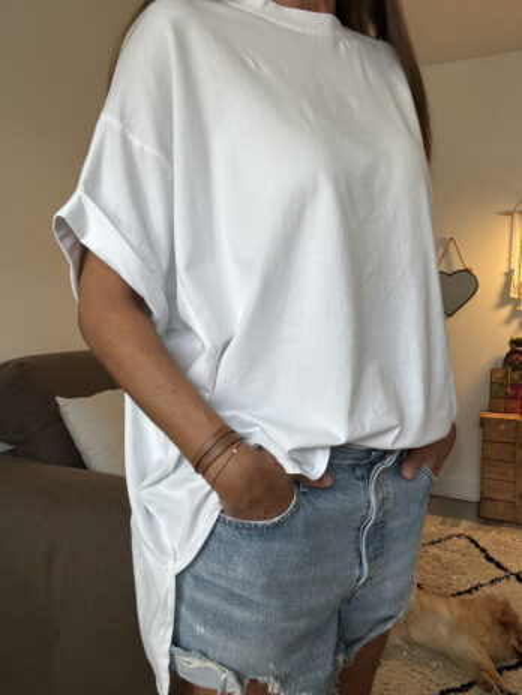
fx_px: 603
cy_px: 348
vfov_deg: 60.0
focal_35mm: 30
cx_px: 261
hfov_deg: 46.8
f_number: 1.9
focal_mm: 2.69
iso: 160
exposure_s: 1/60
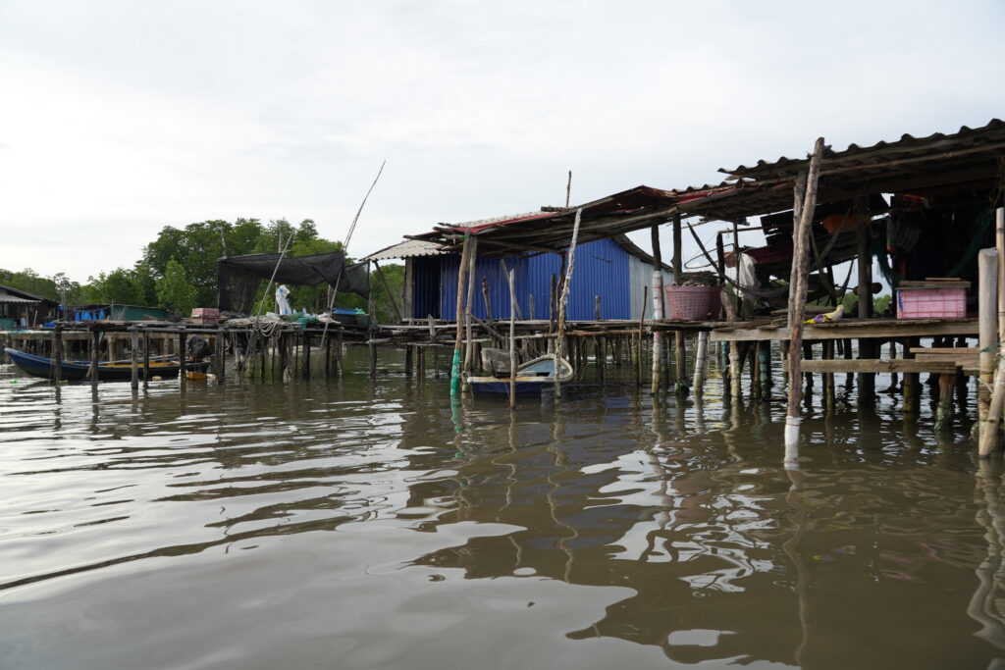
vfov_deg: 53.1
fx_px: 670
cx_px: 502
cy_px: 335
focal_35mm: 24
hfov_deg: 73.7
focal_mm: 24
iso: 100
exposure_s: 1/125
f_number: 5.6
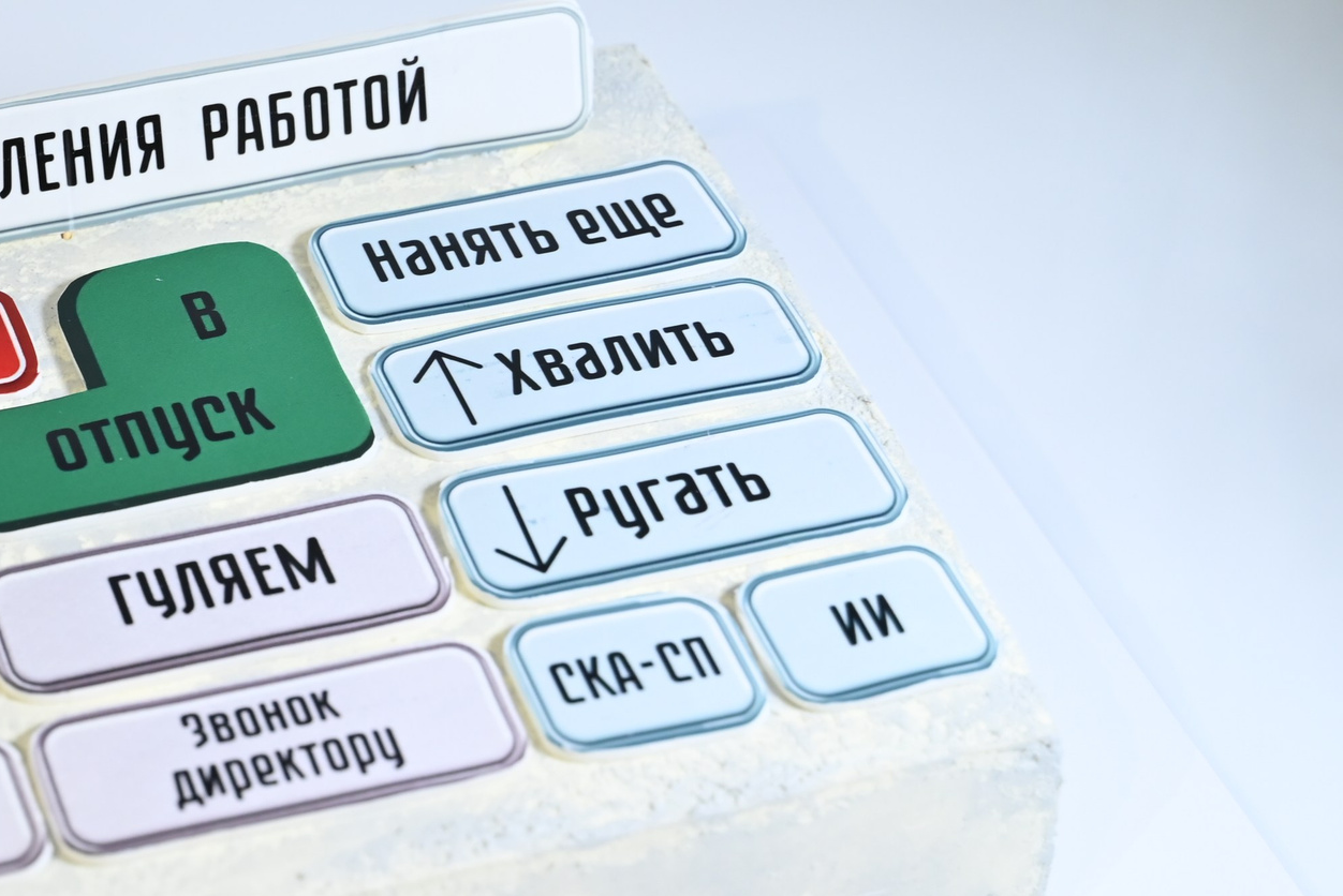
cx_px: 99
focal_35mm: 92
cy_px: 573
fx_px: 3434
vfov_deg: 14.9
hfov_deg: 21.6
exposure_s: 1/160
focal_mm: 45
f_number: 3.5
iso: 800
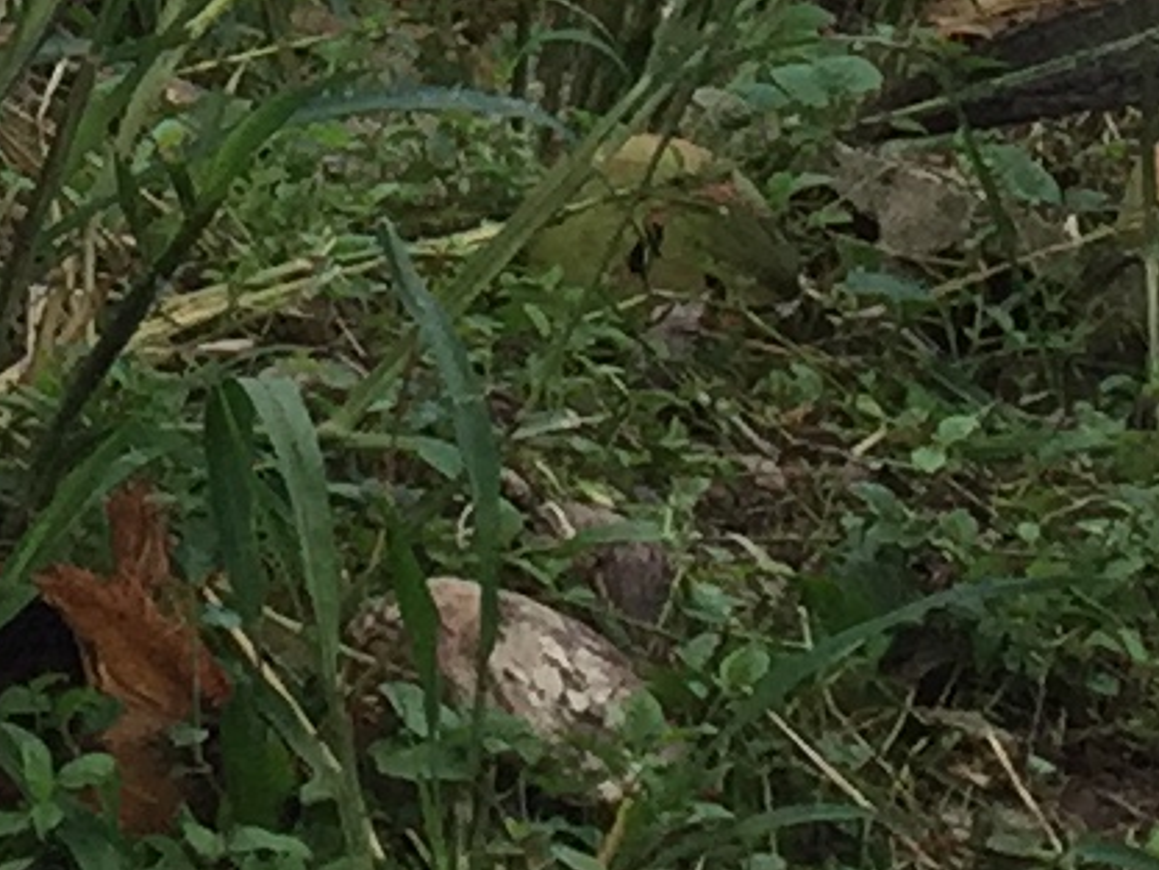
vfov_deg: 6.0
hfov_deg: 8.7
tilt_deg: -9.9
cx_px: 403
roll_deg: -0.8
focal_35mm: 227
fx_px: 7603
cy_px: -1832
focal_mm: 4.15
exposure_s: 1/1163
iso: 32
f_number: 2.2
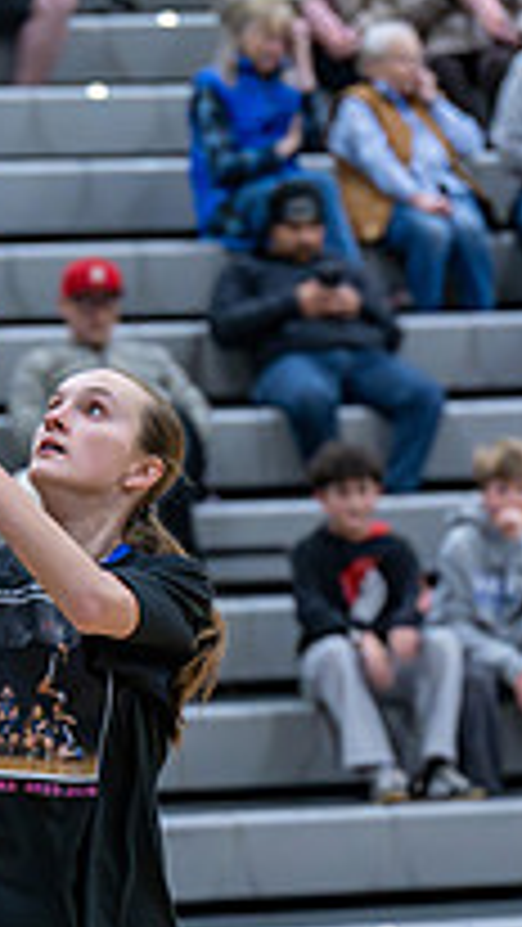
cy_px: 950
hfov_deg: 4.4
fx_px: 6761
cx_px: -4
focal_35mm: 275
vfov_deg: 7.8
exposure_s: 1/1000
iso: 12800
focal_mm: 120
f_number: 4
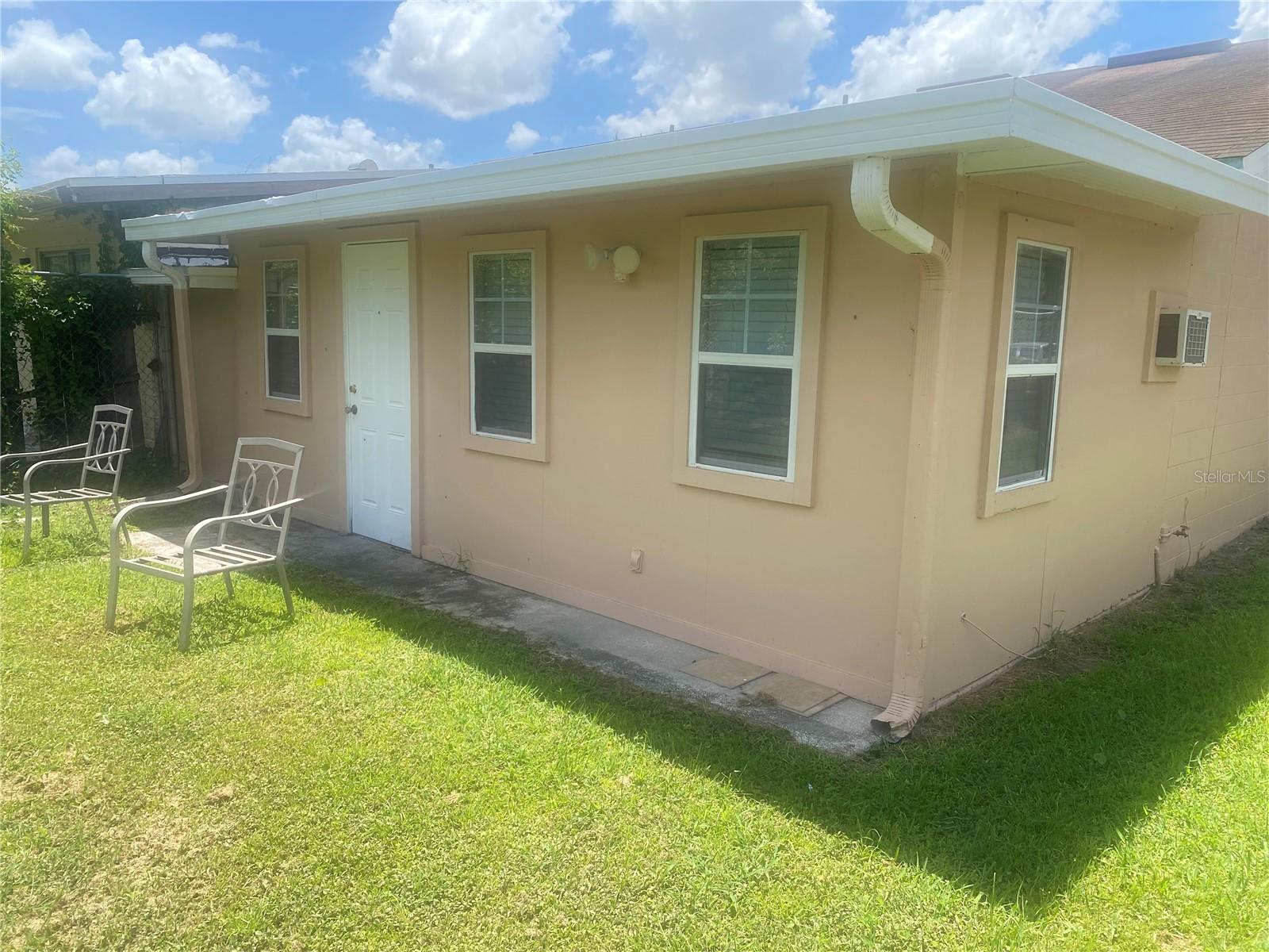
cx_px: 634
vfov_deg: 53.1
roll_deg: -2.9
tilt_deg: -6.7
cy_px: 476
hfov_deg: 67.3
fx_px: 953
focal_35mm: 26
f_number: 1.8
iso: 32
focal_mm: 4.25
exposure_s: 1/1678
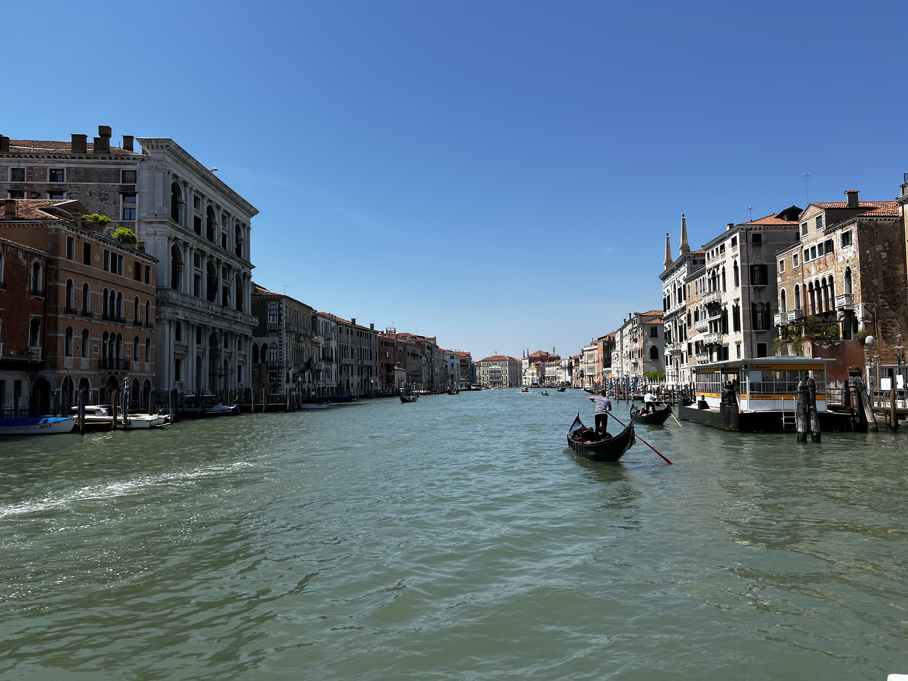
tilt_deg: +3.2
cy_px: 340
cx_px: 454
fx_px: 682
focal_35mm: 26
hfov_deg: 67.3
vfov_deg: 53.1
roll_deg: +0.9
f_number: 1.5
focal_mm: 5.7
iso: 50
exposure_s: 1/5076
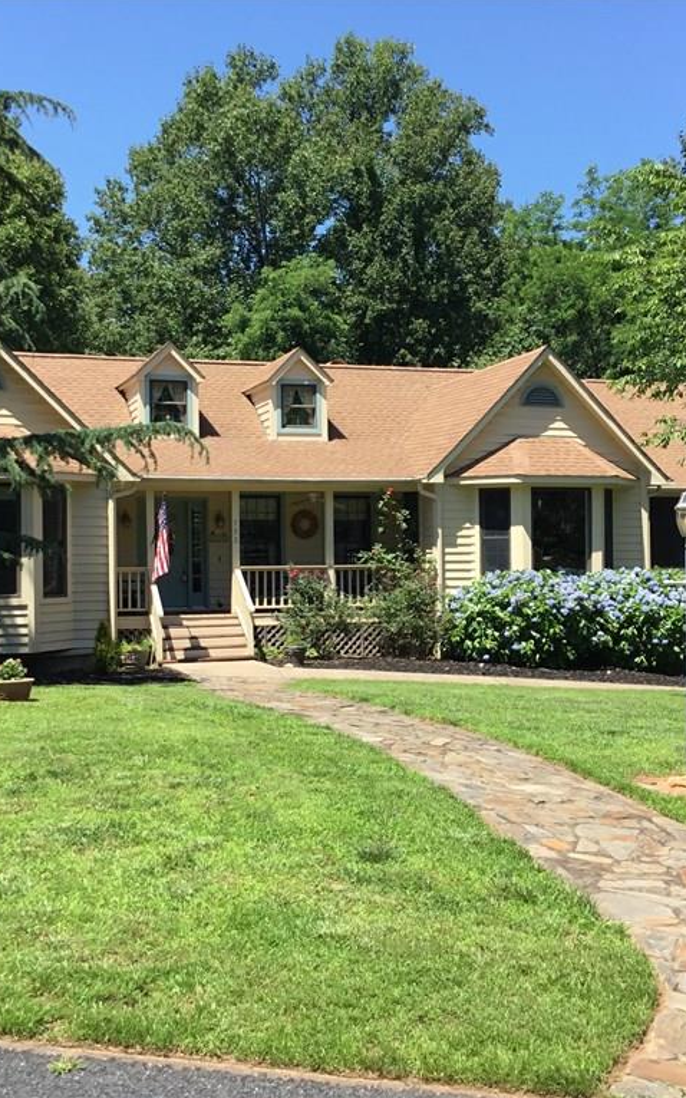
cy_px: 548
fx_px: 1316
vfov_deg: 45.3
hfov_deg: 29.2
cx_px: 347
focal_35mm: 44
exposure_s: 1/715
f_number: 2.4
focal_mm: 3.3
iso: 25
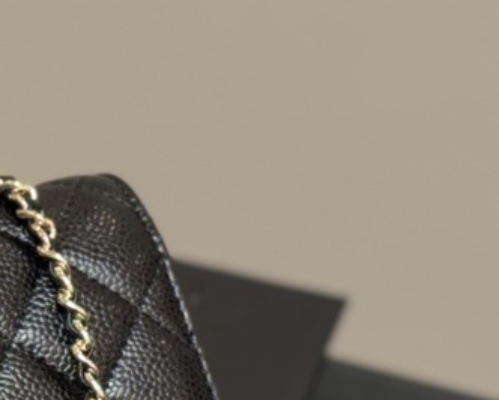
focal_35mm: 203
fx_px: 3000
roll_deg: -1.2
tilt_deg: -39.6
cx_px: -140
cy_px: 465
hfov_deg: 9.4
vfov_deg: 7.6
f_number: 1.78
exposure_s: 1/66
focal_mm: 6.76
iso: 100
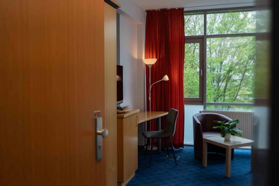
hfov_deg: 55.8
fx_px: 263
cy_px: 93
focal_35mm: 34
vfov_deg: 38.9
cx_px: 140
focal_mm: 23
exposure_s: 1/800
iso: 800
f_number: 2.8
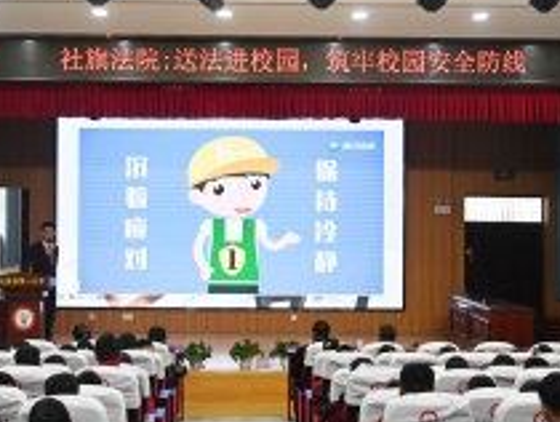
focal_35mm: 69
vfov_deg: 21.3
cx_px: 243
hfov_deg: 28.0
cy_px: 194
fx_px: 1122
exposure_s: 1/200
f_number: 2.8
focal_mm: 27.5
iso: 400
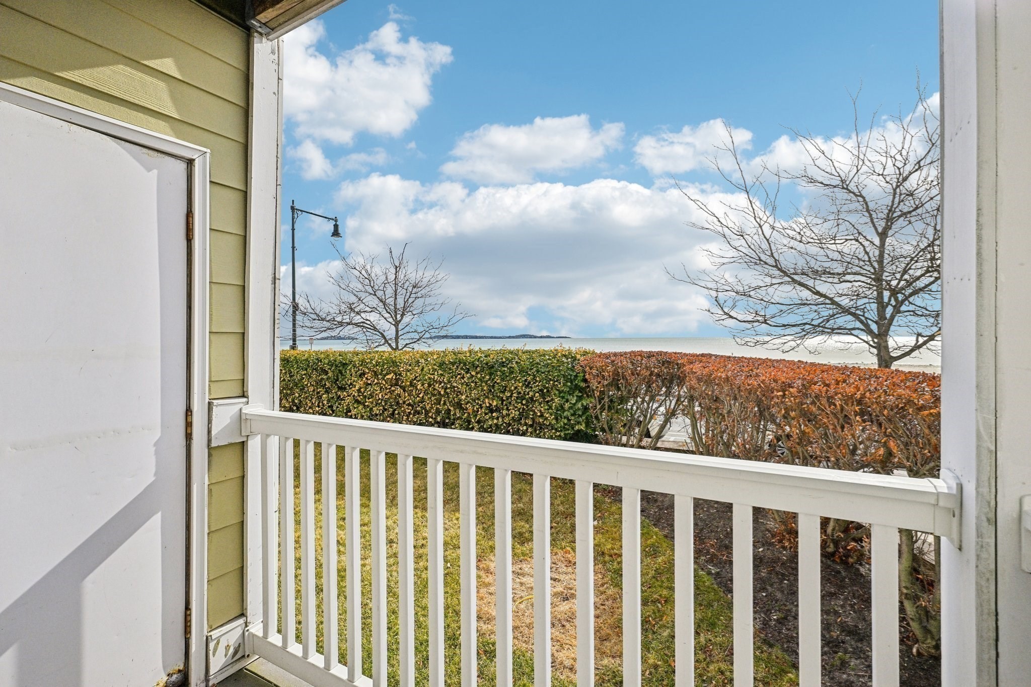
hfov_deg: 96.7
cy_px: 344
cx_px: 516
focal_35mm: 16
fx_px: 458
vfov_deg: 73.7
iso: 400
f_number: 8
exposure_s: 1/2500
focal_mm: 16
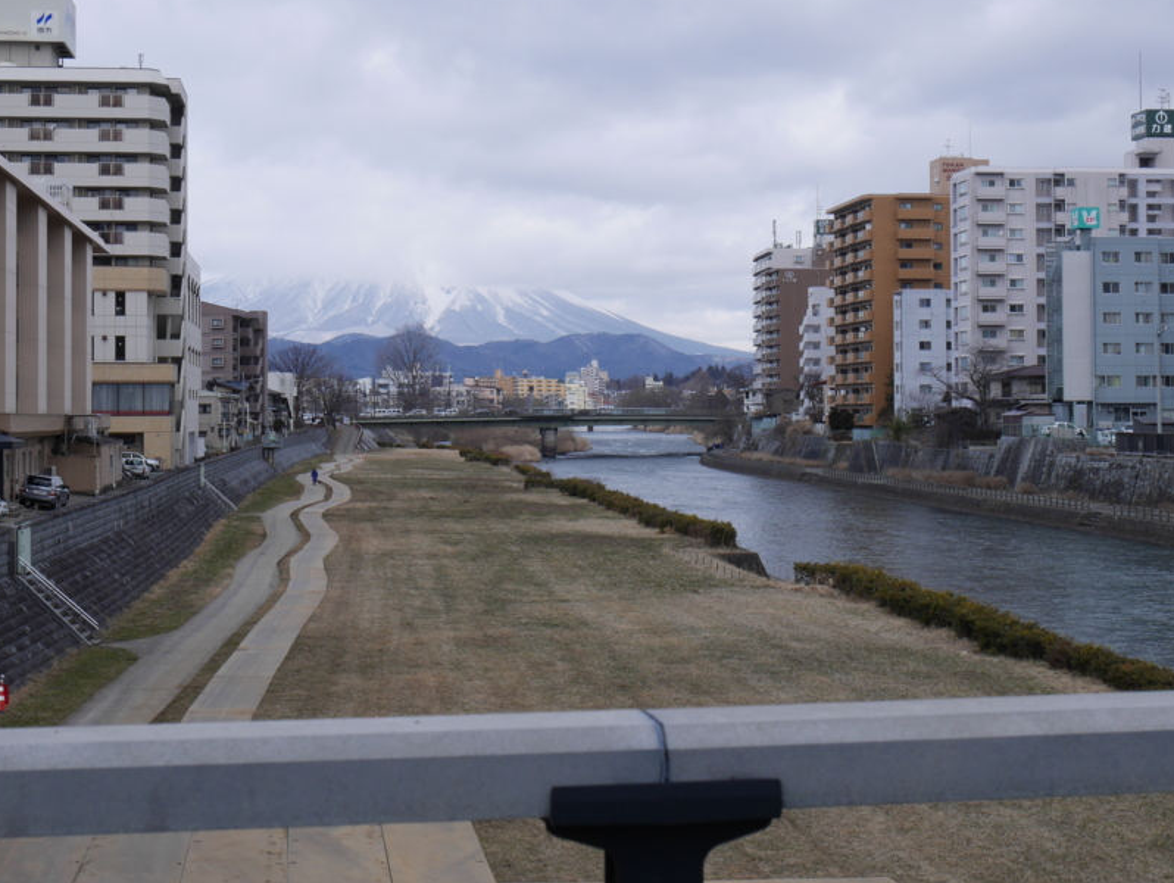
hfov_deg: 32.7
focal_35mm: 59
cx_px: 558
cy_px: 367
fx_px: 2003
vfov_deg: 24.8
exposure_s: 1/320
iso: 200
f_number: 8
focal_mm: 23
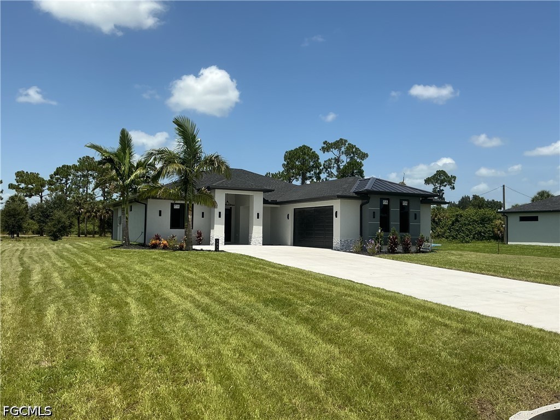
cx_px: 280
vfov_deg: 48.2
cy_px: 210
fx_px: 469
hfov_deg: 61.7
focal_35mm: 29
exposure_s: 1/2538
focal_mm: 3
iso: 25
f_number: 1.8
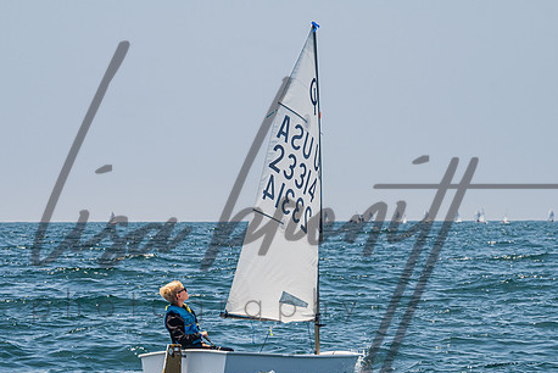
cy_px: 284
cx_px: 278
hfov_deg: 9.2
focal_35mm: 223
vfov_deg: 6.2
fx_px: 3459
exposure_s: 1/1250
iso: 250
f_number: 7.1
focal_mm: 130
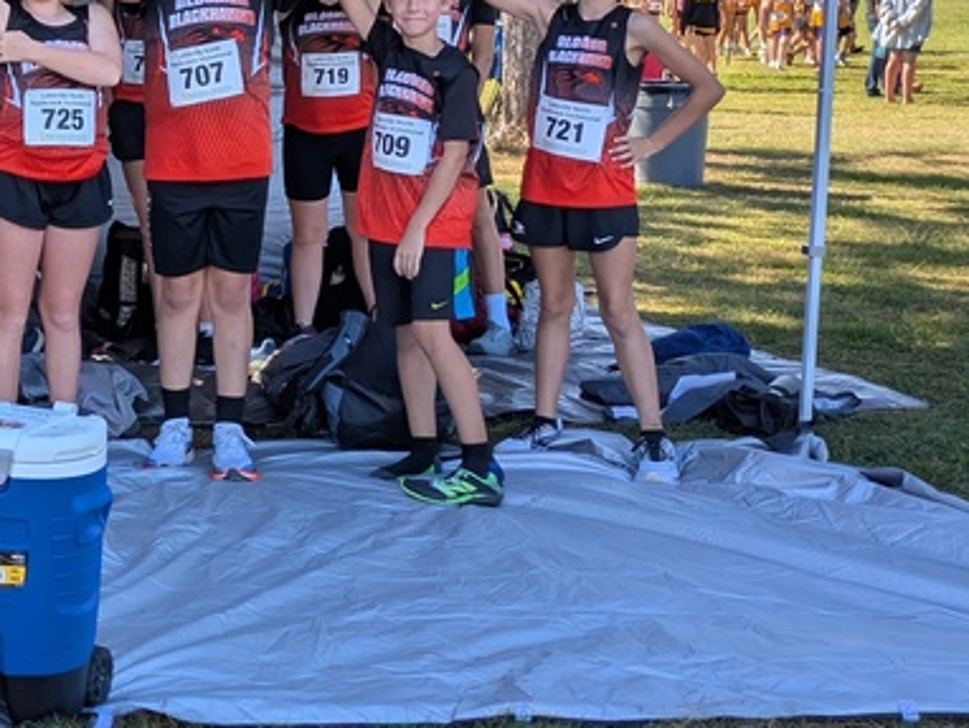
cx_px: -150
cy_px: 212
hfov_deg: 26.2
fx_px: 1877
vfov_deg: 21.8
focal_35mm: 67
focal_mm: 5.43
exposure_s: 1/948
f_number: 1.89
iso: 36
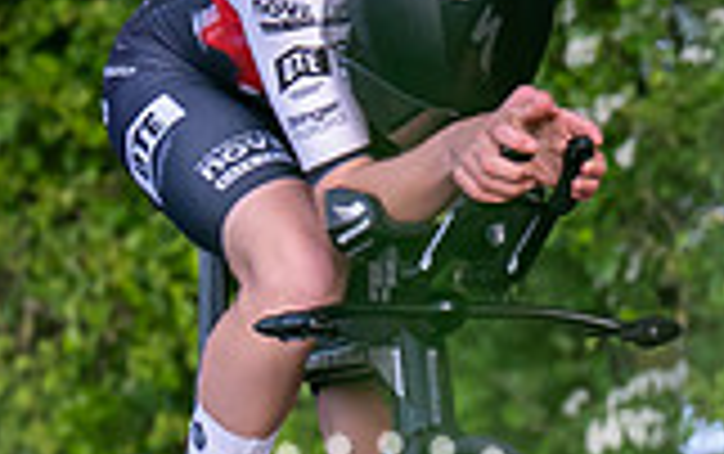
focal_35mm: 1079
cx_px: 464
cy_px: 212
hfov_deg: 1.9
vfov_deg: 1.2
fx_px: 21312
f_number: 4
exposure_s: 1/800
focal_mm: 155
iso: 1250
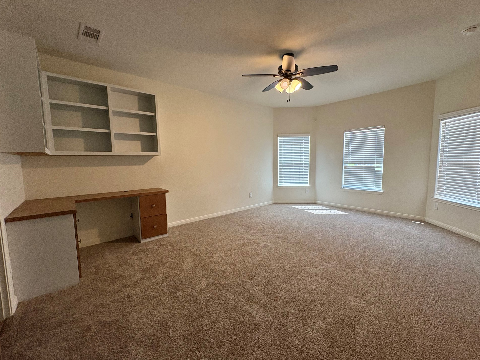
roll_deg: +1.5
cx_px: 250
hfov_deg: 98.1
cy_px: 179
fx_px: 208
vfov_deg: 81.8
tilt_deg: -5.4
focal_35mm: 15
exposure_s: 1/120
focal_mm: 2.22
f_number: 2.2
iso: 200
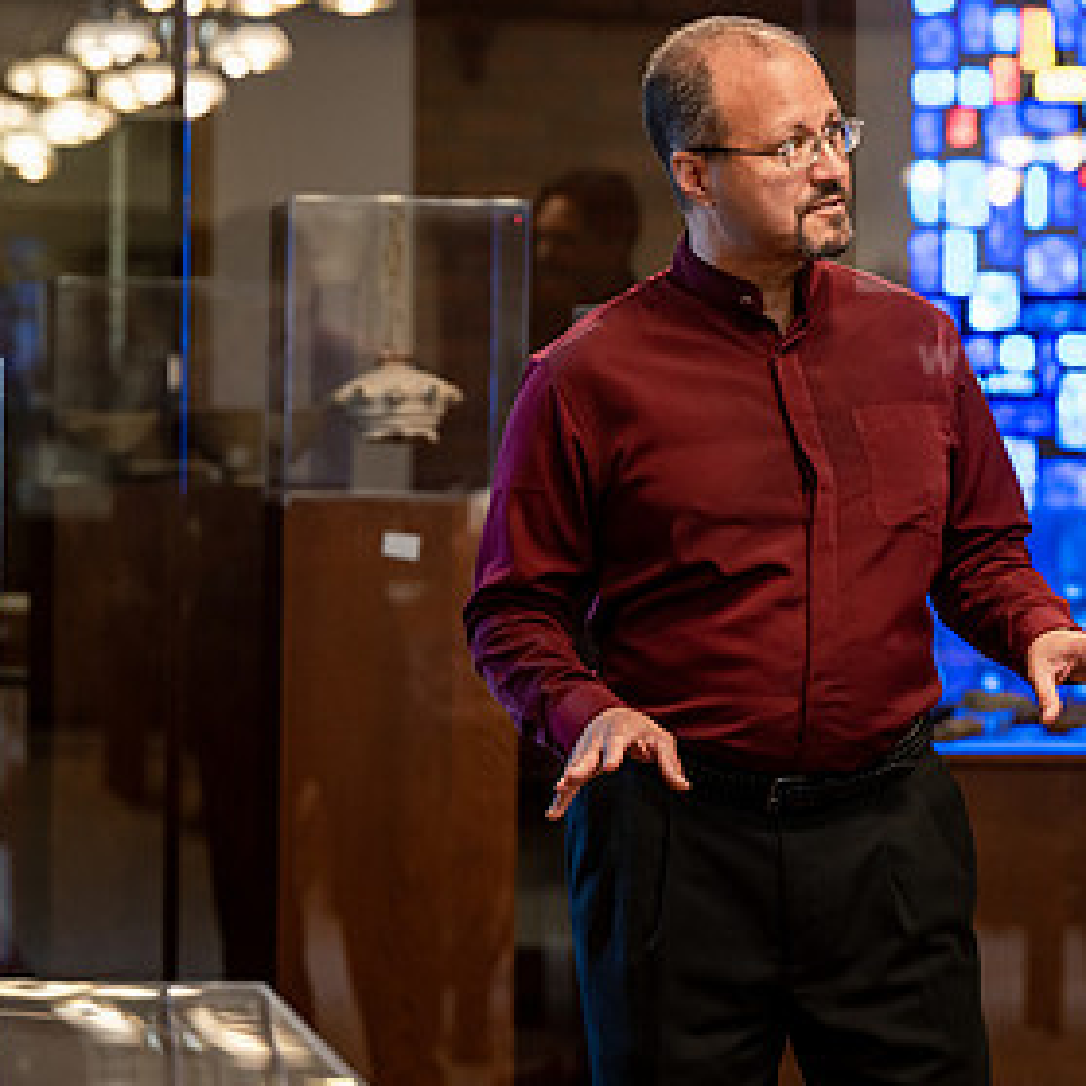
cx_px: 740
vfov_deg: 11.5
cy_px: 438
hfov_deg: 11.5
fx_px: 5395
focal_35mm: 152
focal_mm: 86
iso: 1000
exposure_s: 1/200
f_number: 3.2
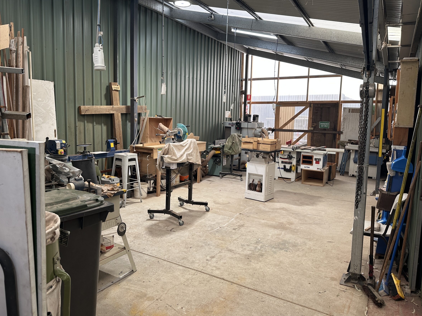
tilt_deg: -5.9
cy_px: 147
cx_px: 212
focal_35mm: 26
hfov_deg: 67.3
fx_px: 317
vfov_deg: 53.0
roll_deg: -1.5
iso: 80
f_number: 1.78
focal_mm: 6.86
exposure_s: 1/121
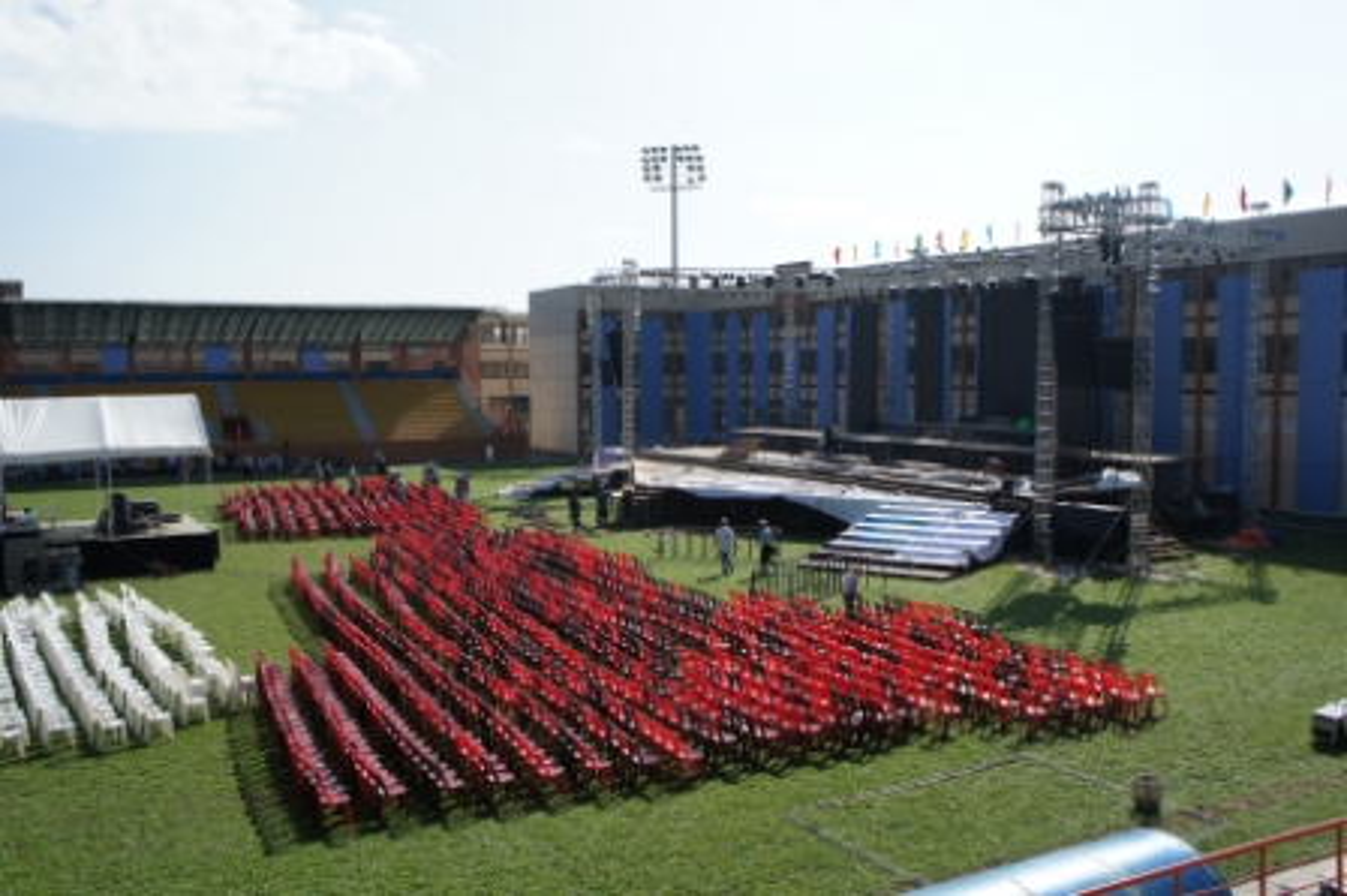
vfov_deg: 41.7
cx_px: 674
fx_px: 1178
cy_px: 448
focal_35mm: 32
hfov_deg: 59.5
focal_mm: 21
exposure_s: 1/500
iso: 200
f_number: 8
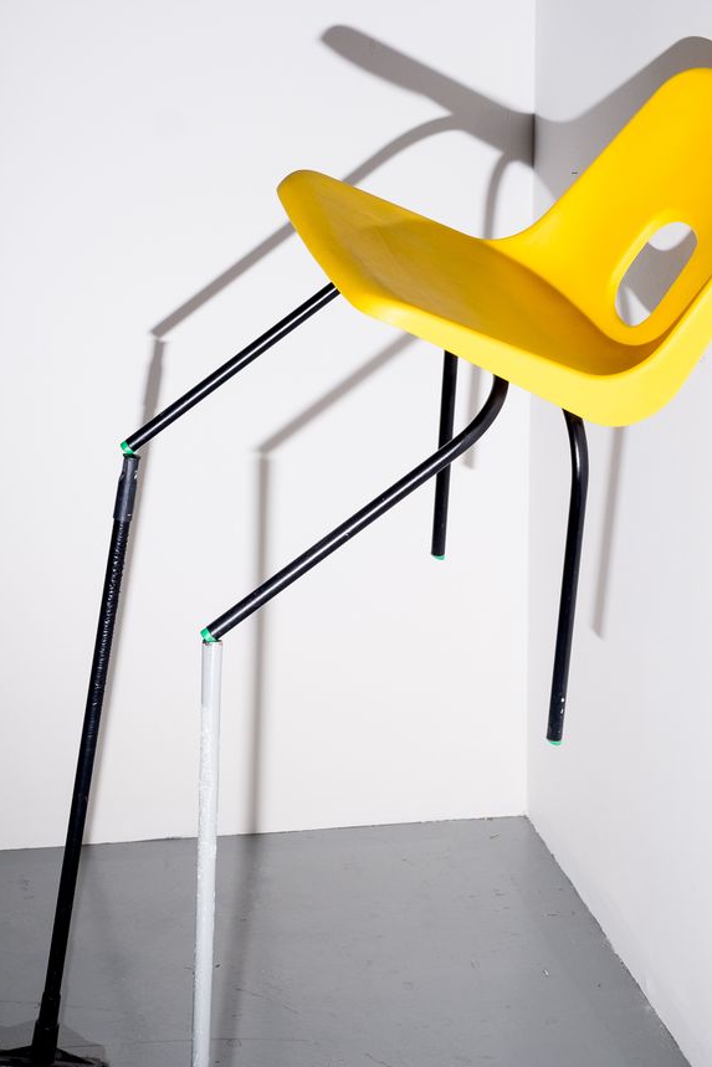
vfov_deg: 27.2
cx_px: 391
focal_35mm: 74
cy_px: 682
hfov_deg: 18.4
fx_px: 2194
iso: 200
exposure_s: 1/60
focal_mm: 35
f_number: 8
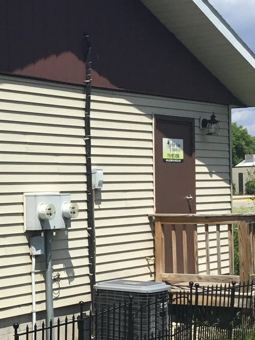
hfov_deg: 14.6
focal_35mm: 96
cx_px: -96
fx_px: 943
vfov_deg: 20.4
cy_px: 191
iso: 25
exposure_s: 1/1664
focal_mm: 3.3
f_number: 2.4
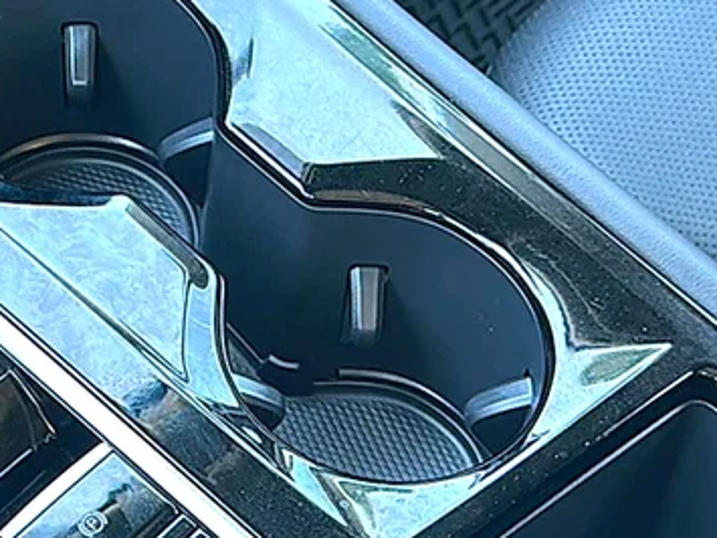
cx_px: 113
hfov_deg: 26.1
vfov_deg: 20.1
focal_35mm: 73
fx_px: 1512
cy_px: 302
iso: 100
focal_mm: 6.86
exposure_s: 1/40
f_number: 1.78
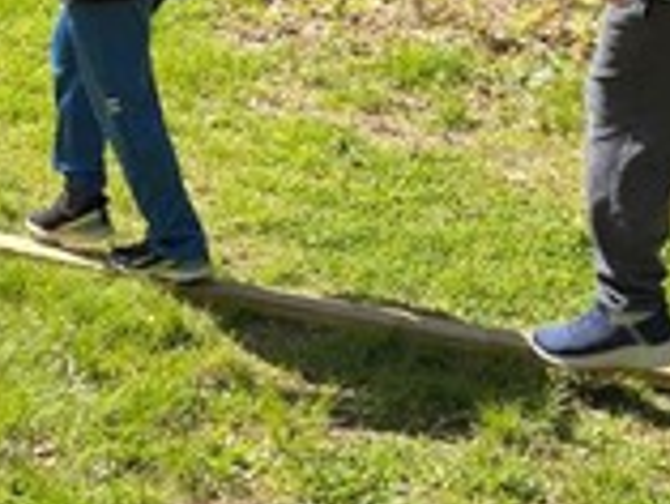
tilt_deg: -5.2
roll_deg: +3.3
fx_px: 1763
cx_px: -55
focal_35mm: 91
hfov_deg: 20.6
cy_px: -122
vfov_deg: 15.6
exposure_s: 1/1451
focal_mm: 5.96
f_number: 1.6
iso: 50
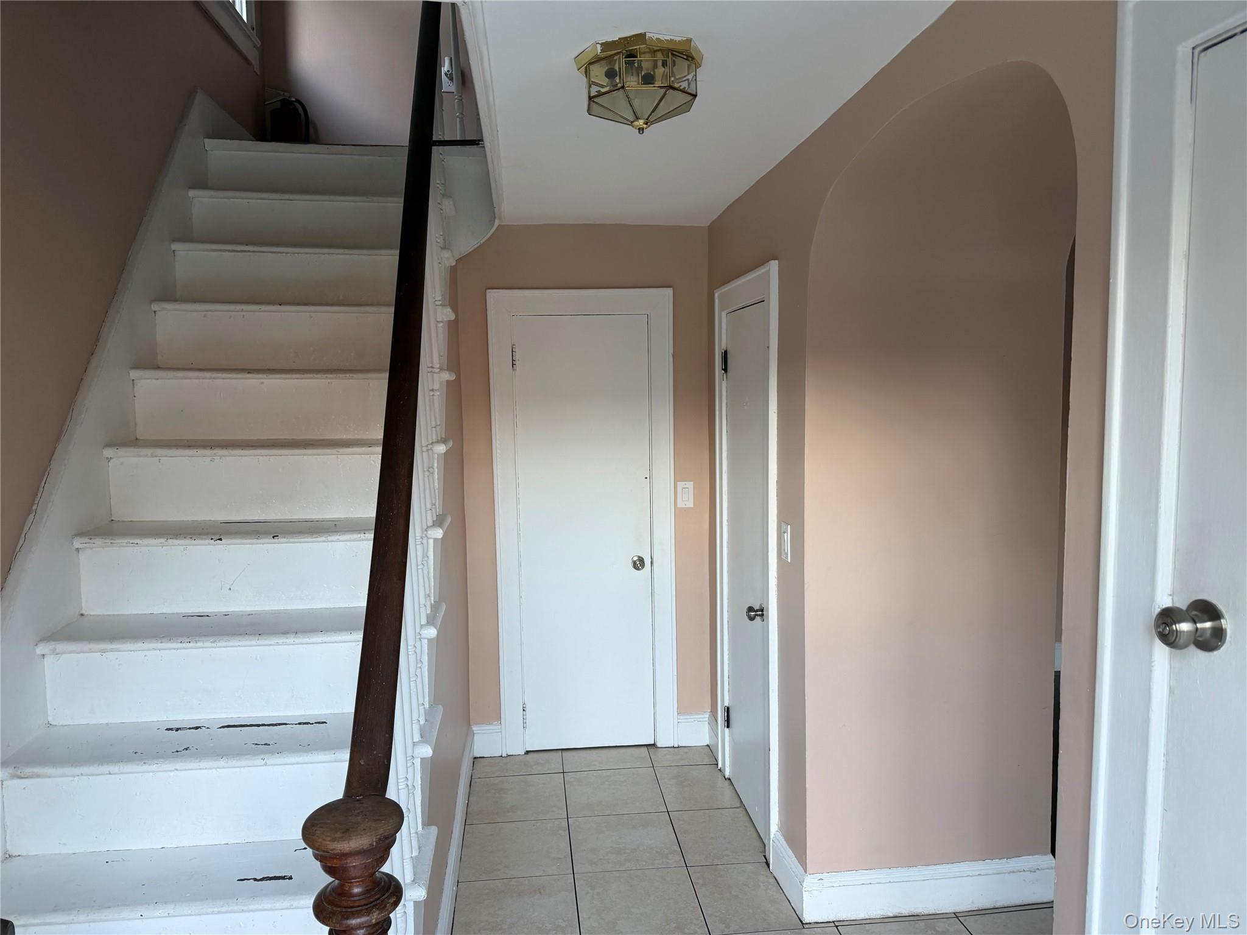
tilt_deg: -4.5
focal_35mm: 24
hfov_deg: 71.6
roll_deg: +0.5
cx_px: 624
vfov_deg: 56.8
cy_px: 468
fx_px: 865
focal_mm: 6.76
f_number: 1.78
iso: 160
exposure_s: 1/121
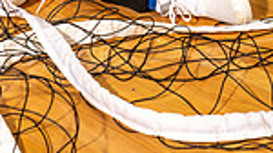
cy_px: -240
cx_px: 120
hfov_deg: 13.7
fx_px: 1135
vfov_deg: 7.2
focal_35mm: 157
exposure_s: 1/320
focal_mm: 50
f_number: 6.3
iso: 320
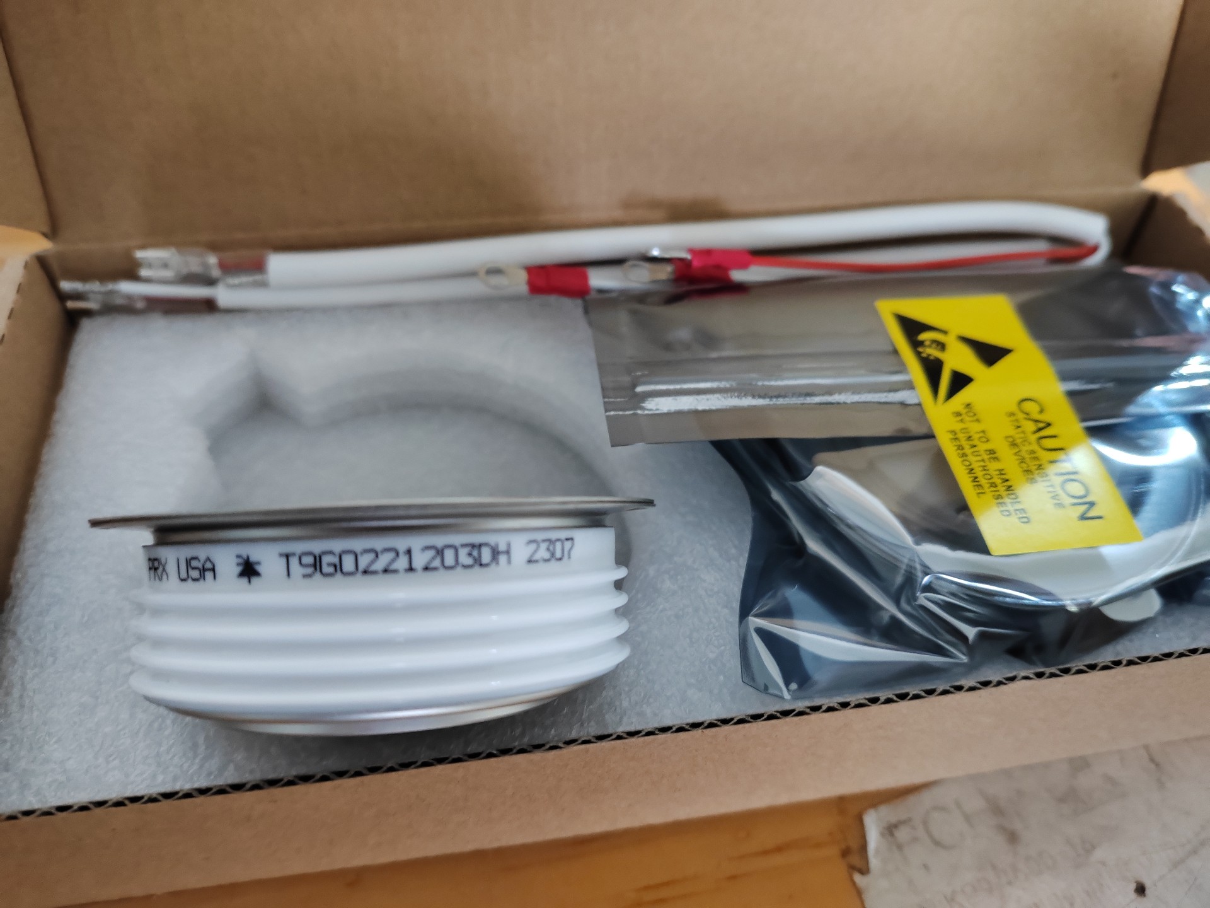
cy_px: 454
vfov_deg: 51.4
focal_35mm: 27
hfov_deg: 65.3
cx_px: 605
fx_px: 944
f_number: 1.8
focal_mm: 6.14
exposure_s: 1/50
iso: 5000
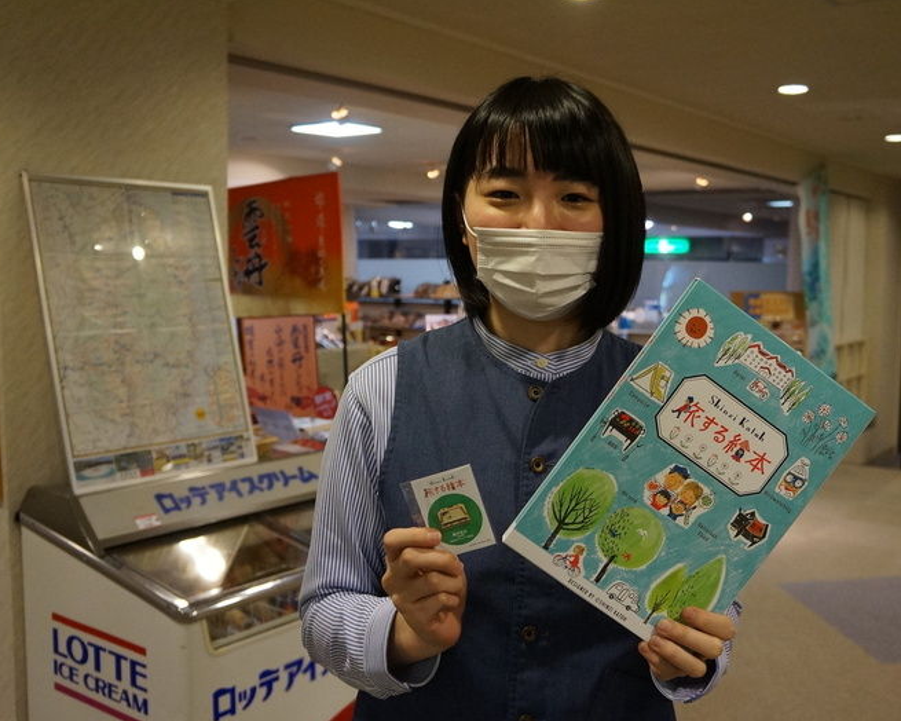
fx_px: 933
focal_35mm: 35
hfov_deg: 51.4
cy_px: 368
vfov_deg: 42.2
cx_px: 517
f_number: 4
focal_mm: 20
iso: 2000
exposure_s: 1/160
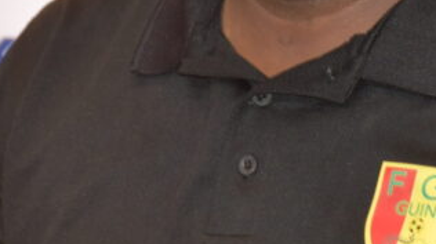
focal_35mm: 357
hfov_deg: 6.1
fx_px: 4123
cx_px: 177
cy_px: -128
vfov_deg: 3.4
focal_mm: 70
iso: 500
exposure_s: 1/60
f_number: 5
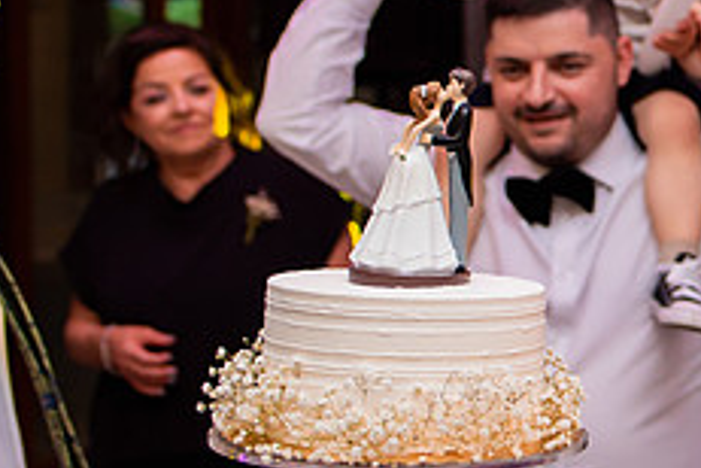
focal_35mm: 96
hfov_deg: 20.0
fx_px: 1869
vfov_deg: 14.3
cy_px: 223
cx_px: 830
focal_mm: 35
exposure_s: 1/200
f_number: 3.2
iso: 1250
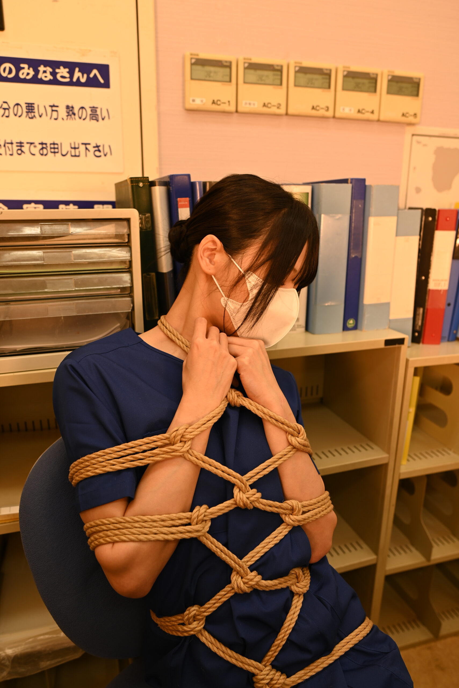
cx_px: 230
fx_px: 459
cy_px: 344
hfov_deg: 53.2
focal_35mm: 24
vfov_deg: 73.7
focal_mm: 24
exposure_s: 1/125
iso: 200
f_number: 3.5
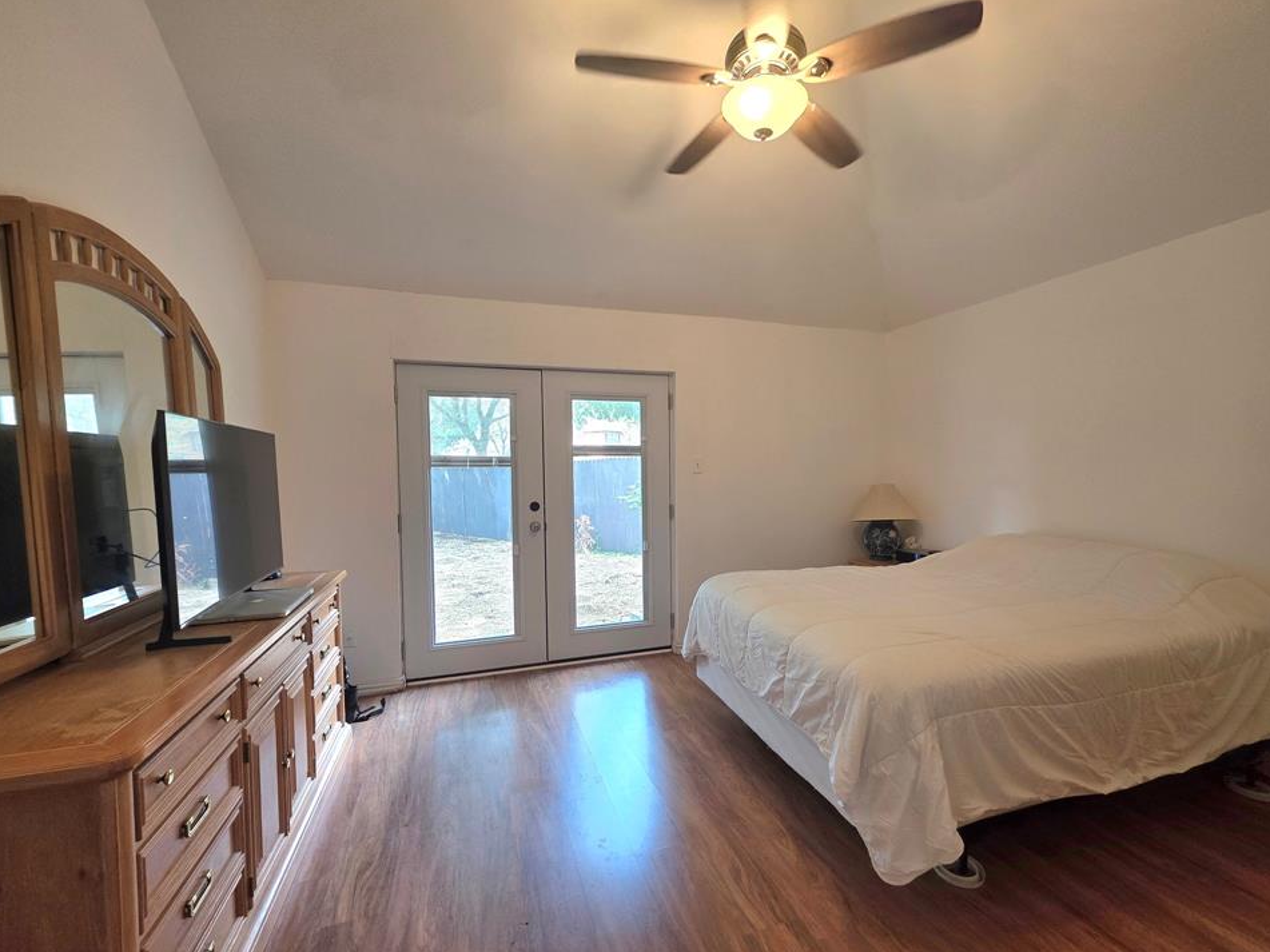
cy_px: 485
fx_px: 514
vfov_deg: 85.7
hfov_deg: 102.0
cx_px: 656
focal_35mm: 14
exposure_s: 1/35.3
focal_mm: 2.2
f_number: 1.9
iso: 80
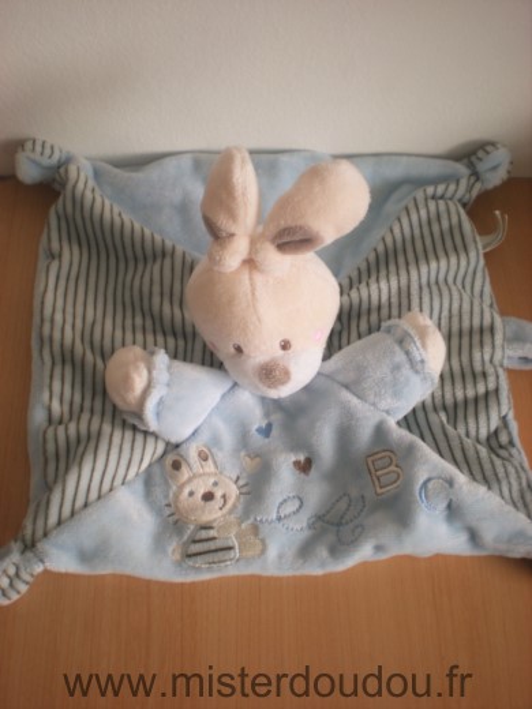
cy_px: 354
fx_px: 779
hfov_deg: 37.7
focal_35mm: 38
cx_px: 266
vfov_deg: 49.0
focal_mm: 6.3
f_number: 3.1
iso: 71
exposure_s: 1/56.5
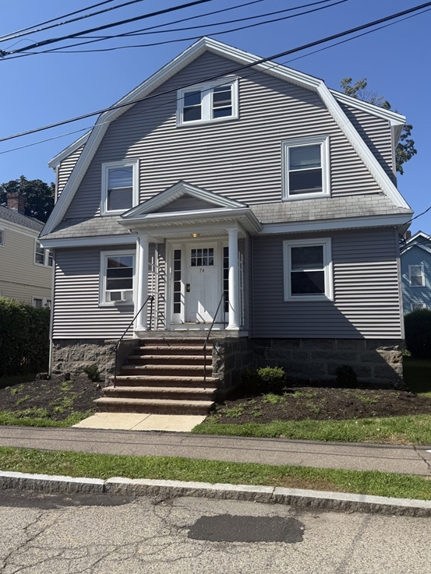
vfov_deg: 69.4
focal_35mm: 25
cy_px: 287
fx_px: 415
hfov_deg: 54.9
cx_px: 221
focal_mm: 6.76
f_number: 1.78
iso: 80
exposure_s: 1/4167
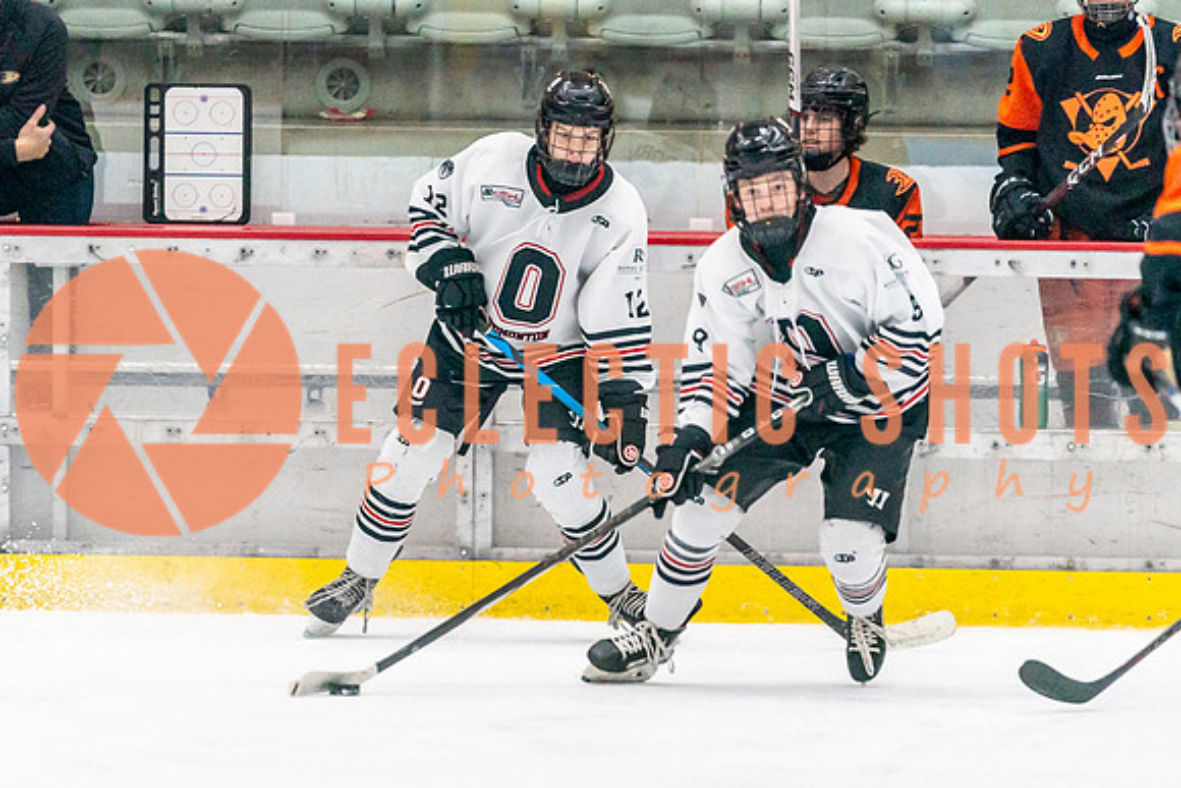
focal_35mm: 331
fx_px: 10865
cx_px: 590
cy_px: 528
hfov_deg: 6.2
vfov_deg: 4.2
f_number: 2.8
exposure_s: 1/1250
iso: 3200
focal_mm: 200
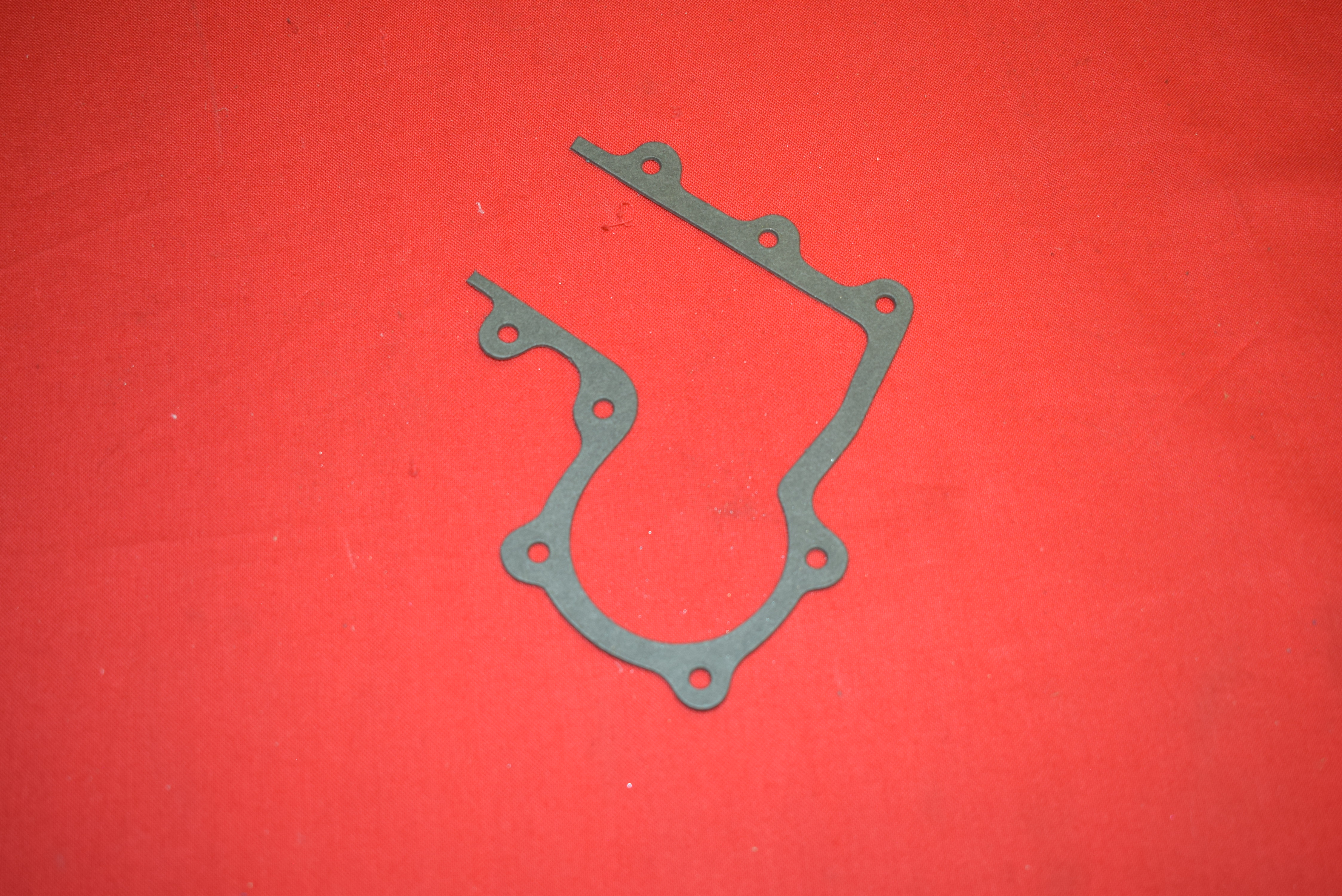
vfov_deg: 30.9
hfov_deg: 45.0
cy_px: 448
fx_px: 1622
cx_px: 671
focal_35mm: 44
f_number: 5
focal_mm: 29
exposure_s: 1/60
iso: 500
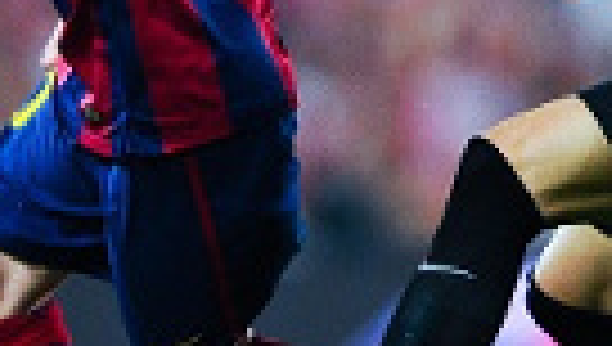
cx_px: 284
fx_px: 22950
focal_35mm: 1412
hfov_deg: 1.5
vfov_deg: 0.9
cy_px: 36
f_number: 3.2
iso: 2000
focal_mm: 400
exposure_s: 1/1000
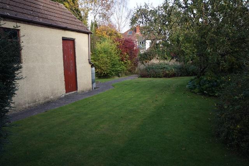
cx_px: 124
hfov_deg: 62.0
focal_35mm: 30
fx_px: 207
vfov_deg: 43.6
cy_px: 83
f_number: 5.6
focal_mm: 20
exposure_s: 1/100
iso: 200
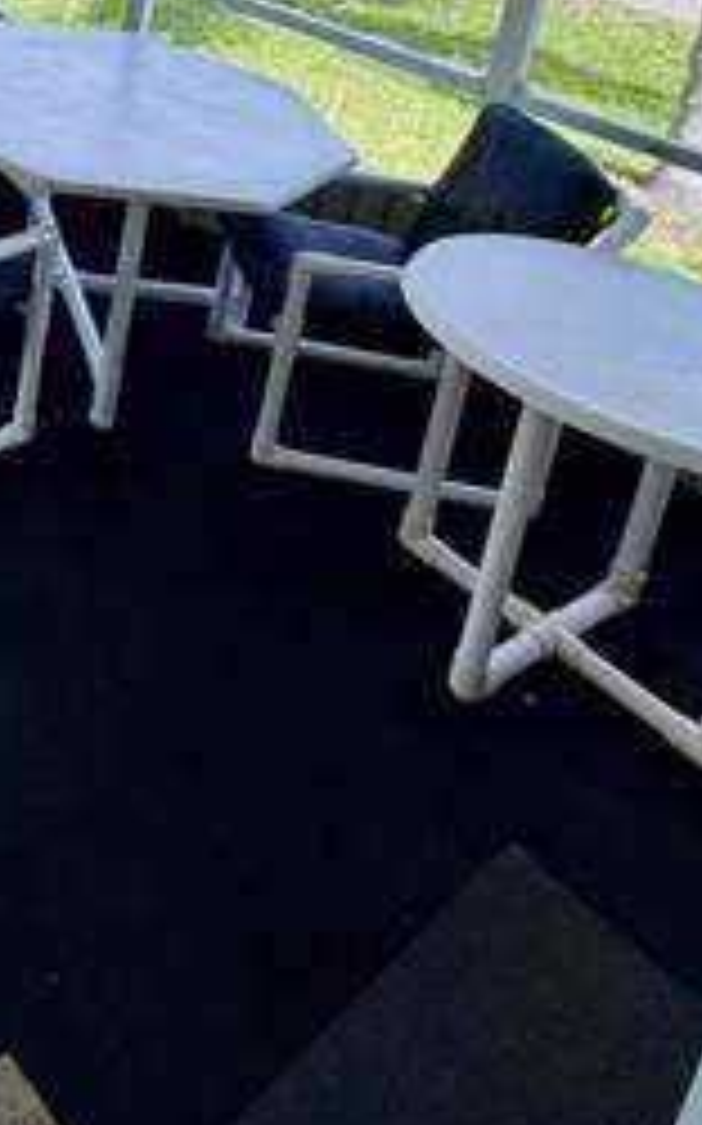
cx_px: -266
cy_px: -76
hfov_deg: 26.9
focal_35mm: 38
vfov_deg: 42.1
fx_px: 1165
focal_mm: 2.22
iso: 40
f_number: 2.2
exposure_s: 1/479
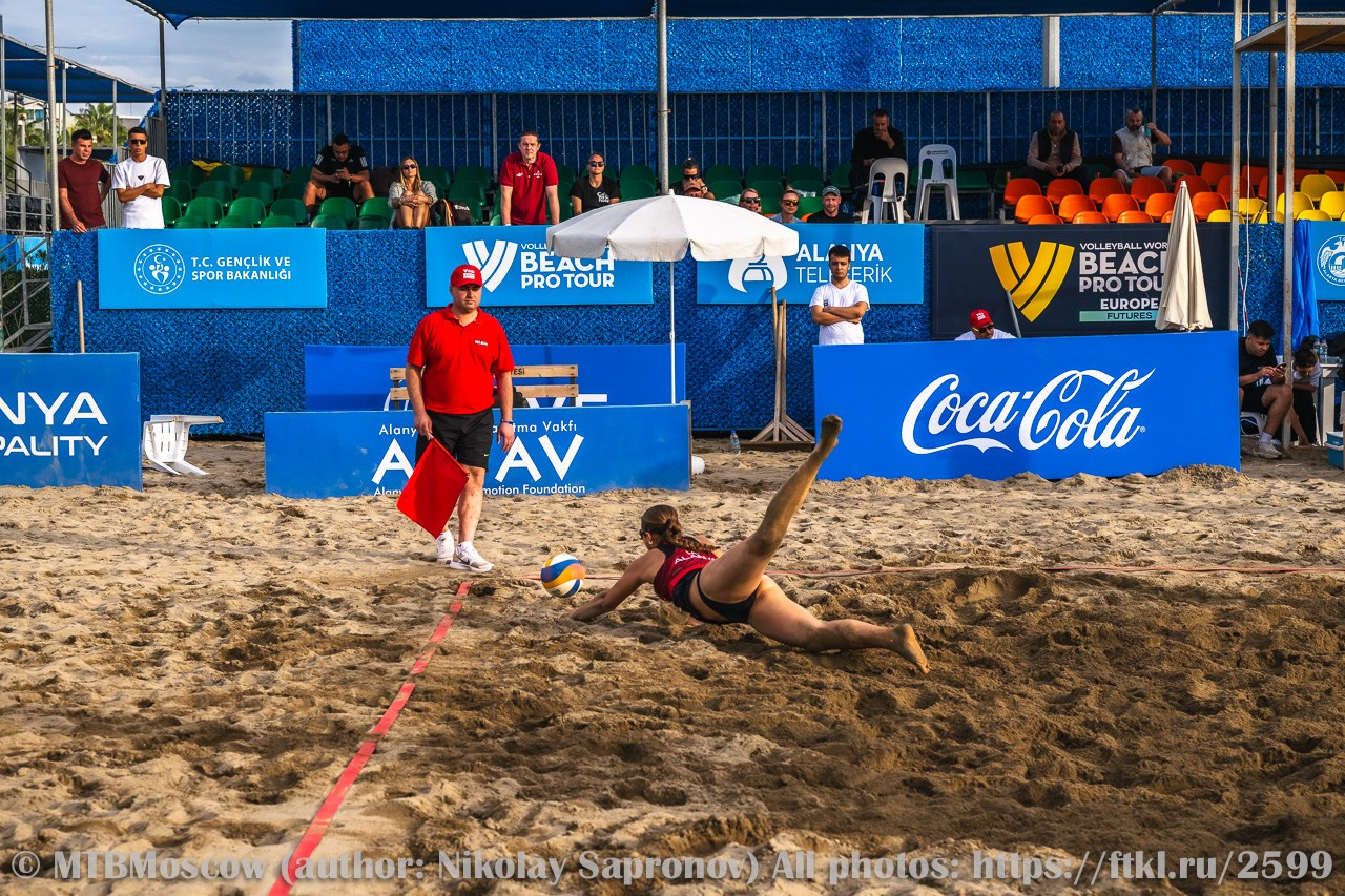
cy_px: 448
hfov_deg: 28.8
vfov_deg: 19.5
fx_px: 2615
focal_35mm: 70
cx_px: 672
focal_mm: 70
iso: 320
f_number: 5
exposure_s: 1/1600
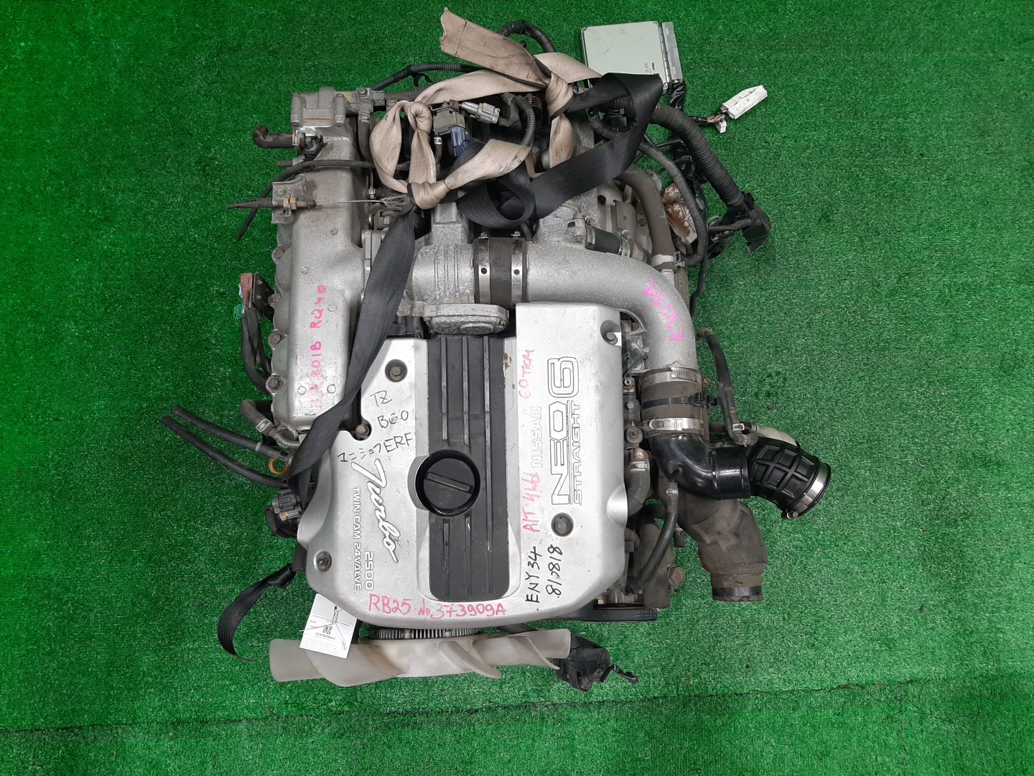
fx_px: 777
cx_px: 517
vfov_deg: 53.1
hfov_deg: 67.3
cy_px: 388
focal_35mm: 26
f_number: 1.7
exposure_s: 1/50
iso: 84
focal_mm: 3.93
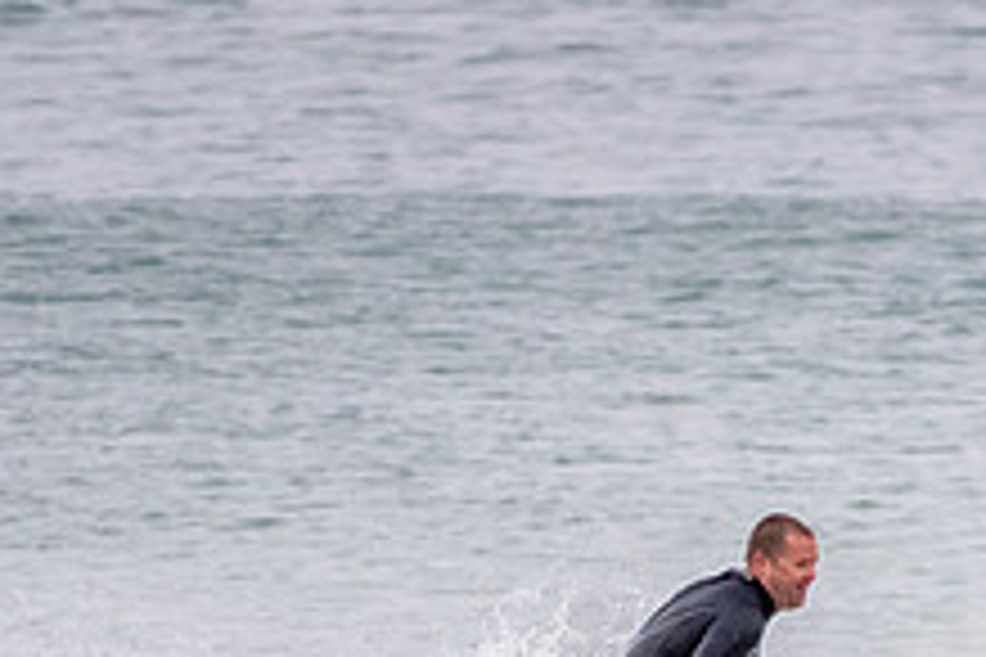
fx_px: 44586
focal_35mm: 1628
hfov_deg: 1.3
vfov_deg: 0.8
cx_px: 738
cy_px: 772
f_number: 5.6
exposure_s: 1/1000
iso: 800
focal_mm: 500
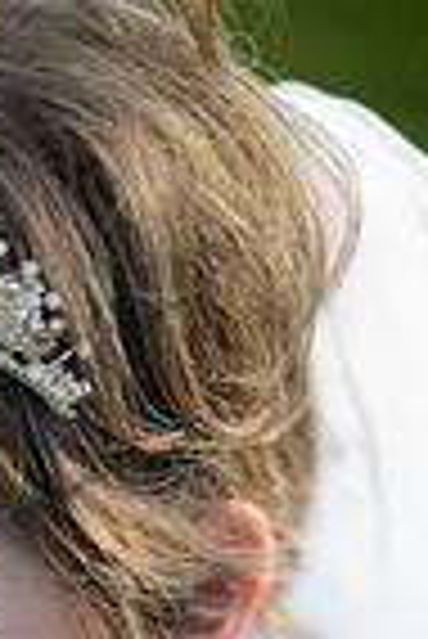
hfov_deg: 8.6
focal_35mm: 158
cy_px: 976
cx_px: -41
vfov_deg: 12.3
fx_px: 2811
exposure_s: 1/1600
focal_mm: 50
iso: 400
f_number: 1.4
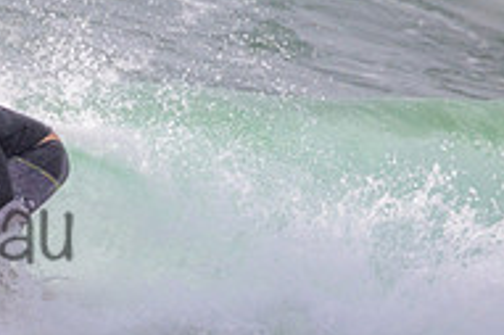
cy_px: 199
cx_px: -206
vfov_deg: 0.6
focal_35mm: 2429
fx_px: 33976
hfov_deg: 0.8
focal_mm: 800
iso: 640
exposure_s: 1/2000
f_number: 11
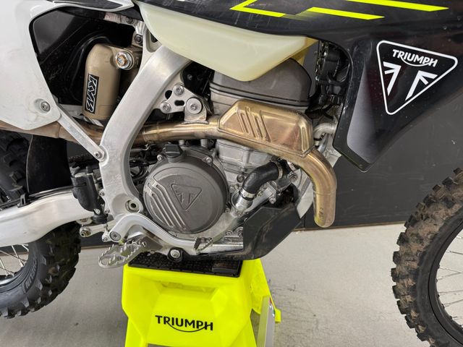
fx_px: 321
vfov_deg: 56.8
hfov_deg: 71.6
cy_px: 174
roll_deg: +3.0
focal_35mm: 24
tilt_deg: -24.1
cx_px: 232
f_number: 1.78
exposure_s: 1/50
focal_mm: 6.76
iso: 125
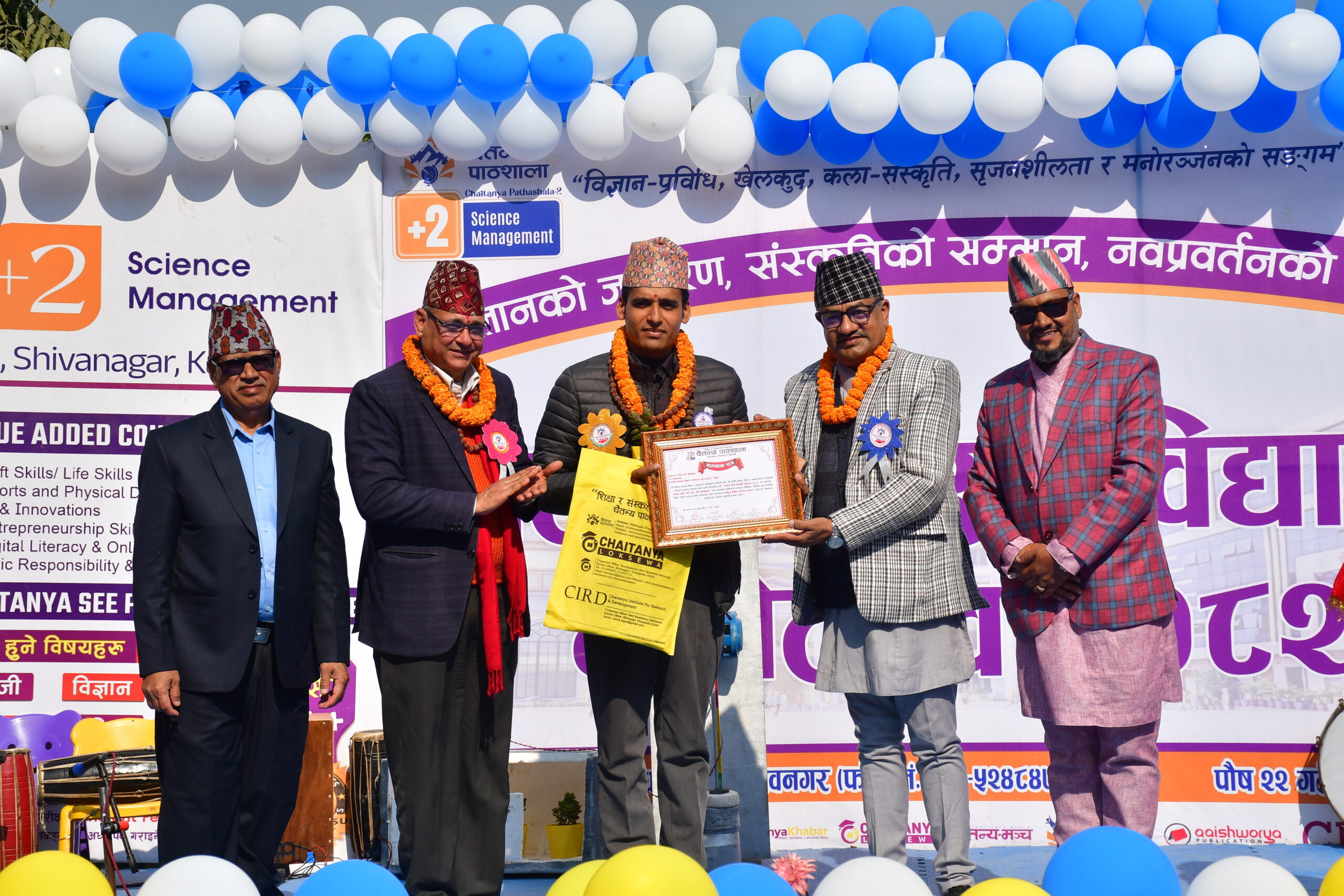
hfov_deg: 26.0
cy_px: 448
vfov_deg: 17.5
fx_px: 2912
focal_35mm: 78
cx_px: 672
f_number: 5.6
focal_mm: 52
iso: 160
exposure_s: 1/1000
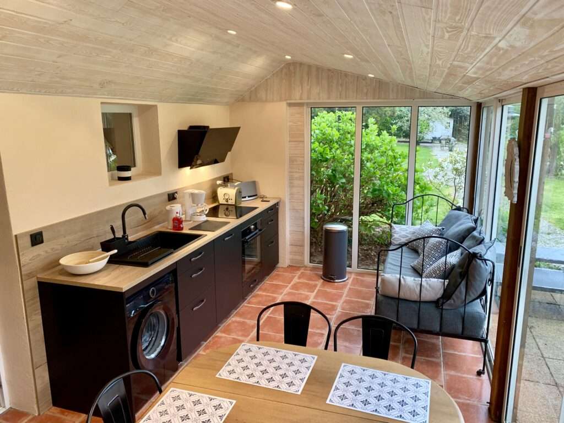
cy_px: 212
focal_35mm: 26
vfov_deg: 53.1
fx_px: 424
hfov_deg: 67.3
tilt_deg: -11.2
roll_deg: -0.4
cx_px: 282
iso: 80
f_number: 1.8
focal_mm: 4.25
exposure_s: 1/50
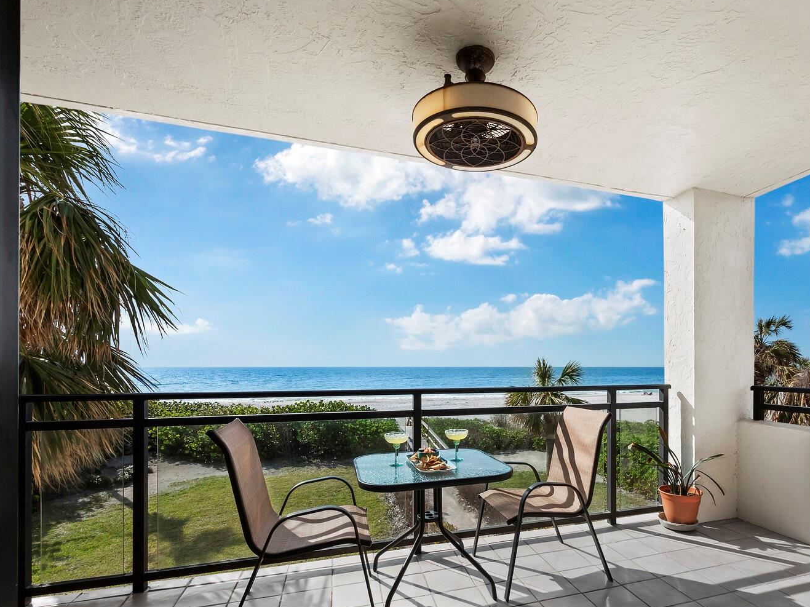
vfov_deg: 74.0
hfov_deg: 89.9
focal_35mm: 17
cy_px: 359
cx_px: 484
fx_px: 398
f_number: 11
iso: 400
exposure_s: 1/250
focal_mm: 7
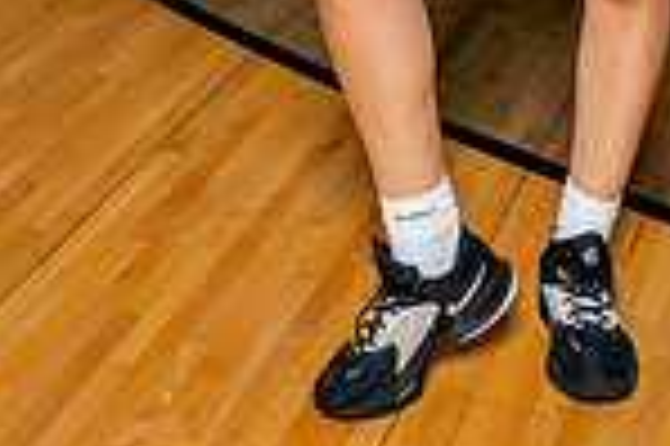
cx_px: 450
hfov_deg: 19.8
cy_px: -541
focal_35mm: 103
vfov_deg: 11.5
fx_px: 1915
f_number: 8
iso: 400
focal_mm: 34
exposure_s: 1/250
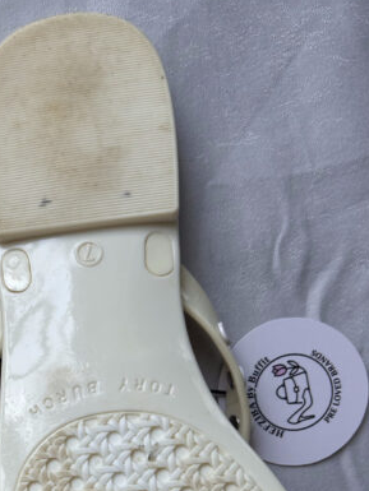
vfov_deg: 33.4
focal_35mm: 54
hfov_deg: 25.5
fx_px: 767
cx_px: -10
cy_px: 454
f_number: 1.5
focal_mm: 5.7
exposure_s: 1/392
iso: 50
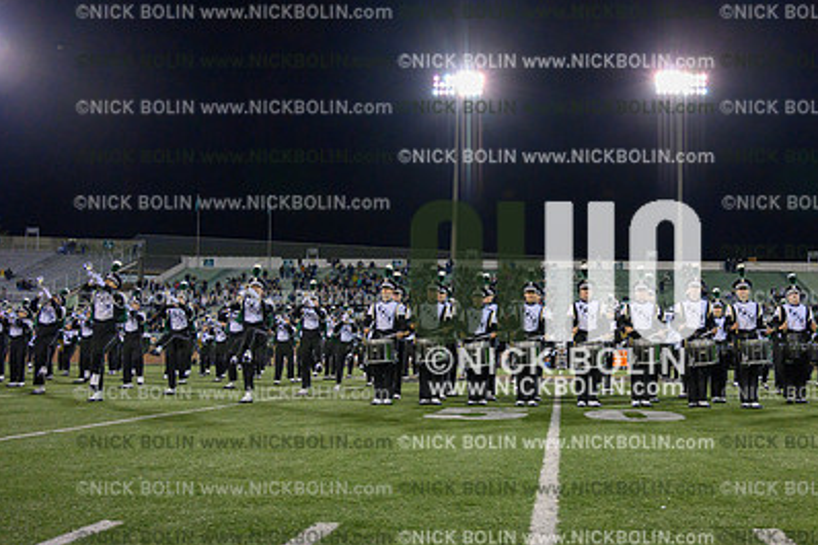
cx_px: 555
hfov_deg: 53.2
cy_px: 299
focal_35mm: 35
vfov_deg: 37.8
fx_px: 795
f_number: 4
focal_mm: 24
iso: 5000
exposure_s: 1/1000
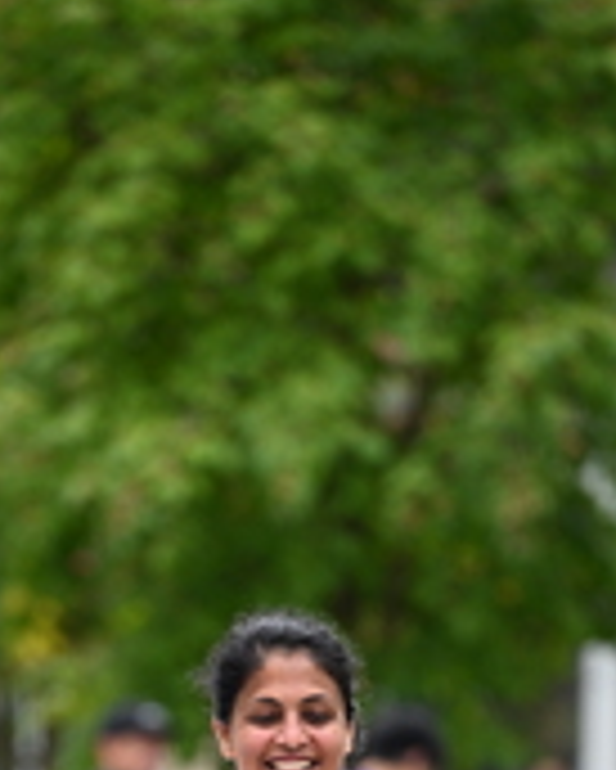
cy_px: 878
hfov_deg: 2.6
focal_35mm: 603
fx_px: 13730
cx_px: 236
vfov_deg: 3.2
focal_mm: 200
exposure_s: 1/2000
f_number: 2.8
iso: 640
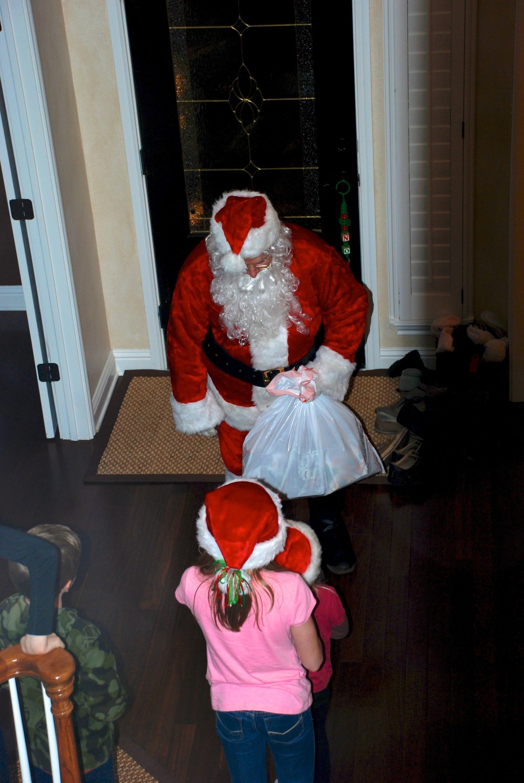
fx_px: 1632
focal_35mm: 75
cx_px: 262
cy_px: 392
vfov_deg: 27.0
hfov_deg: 18.2
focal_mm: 50
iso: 200
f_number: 5
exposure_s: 1/60
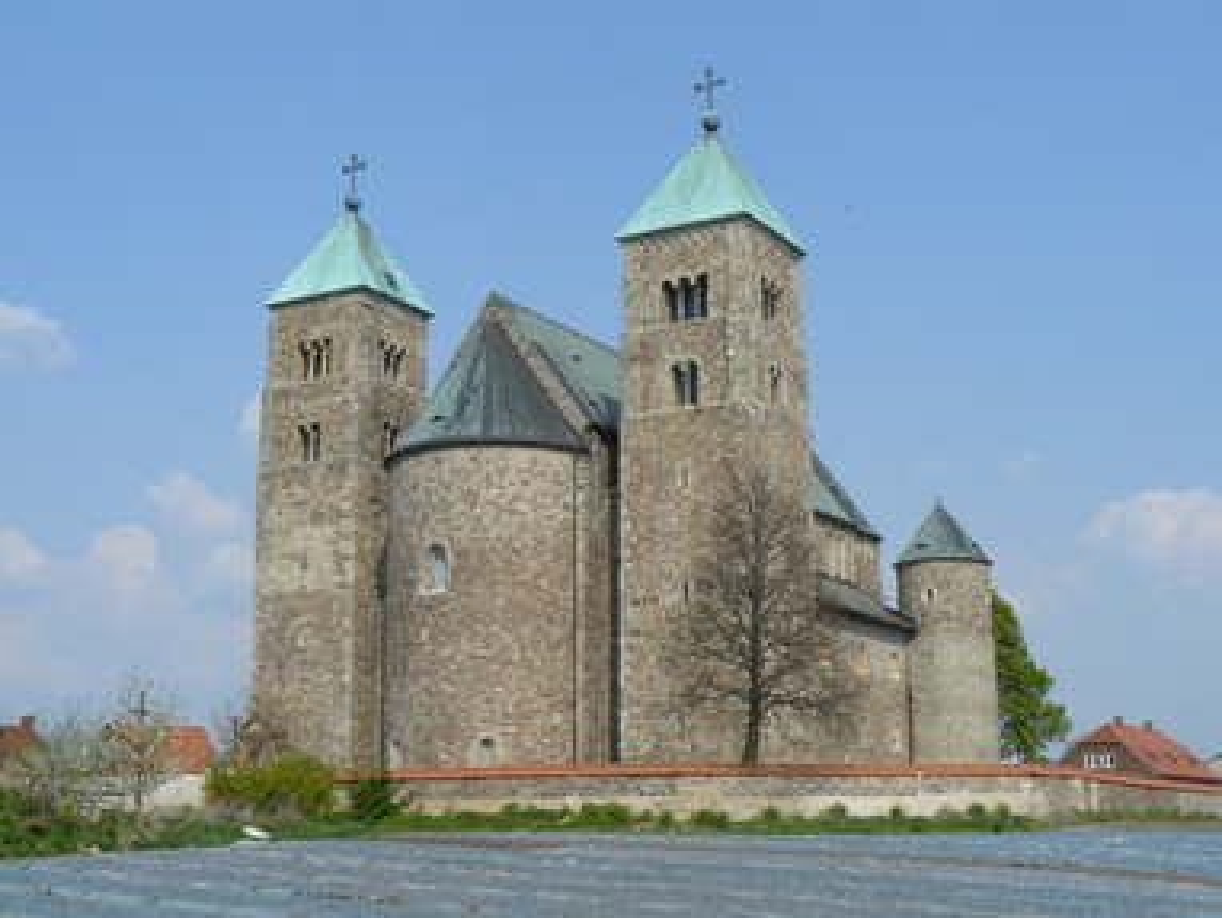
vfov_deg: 29.1
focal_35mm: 50
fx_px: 1766
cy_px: 459
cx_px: 611
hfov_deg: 38.2
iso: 100
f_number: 6.3
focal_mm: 8.3
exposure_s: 1/400
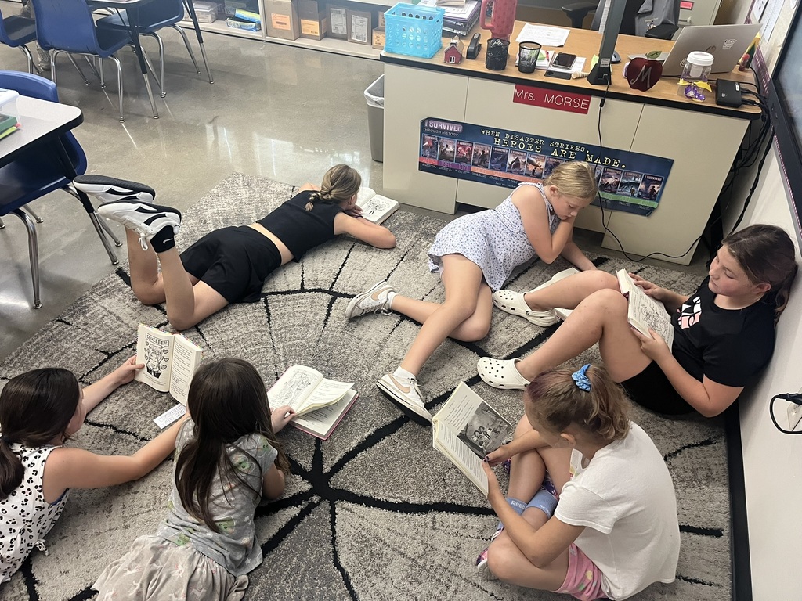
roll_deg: -1.8
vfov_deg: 53.1
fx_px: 602
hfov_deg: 67.3
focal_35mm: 26
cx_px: 401
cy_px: 300
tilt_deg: -42.1
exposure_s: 1/60
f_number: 1.6
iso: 250
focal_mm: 5.1
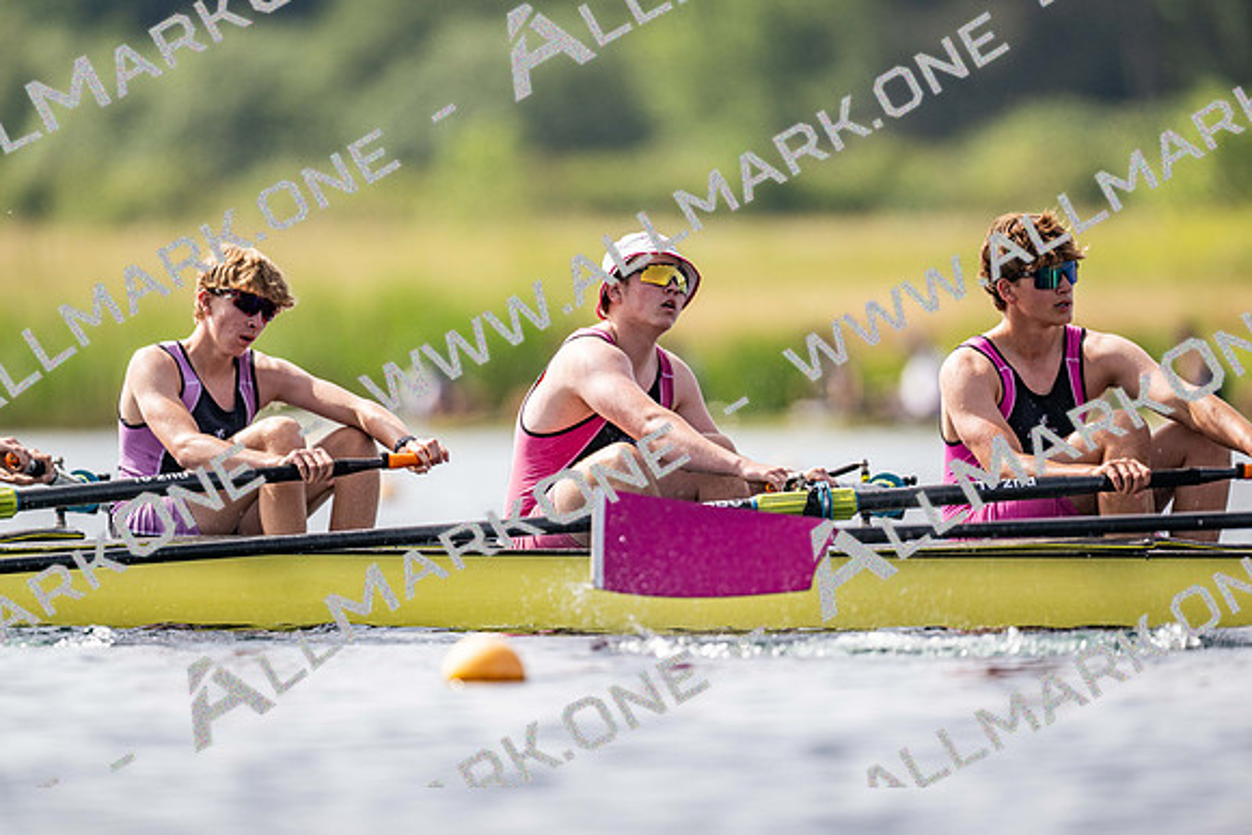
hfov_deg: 3.4
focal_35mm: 600
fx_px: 20871
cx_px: 626
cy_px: 418
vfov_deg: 2.3
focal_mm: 600
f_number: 4
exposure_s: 1/2500
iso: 200
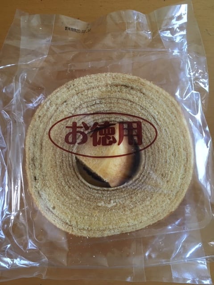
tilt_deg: -84.4
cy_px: 142
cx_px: 107
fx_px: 239
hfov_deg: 48.2
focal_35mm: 29
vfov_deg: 61.7
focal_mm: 4.15
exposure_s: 1/30
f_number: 2.2
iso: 200
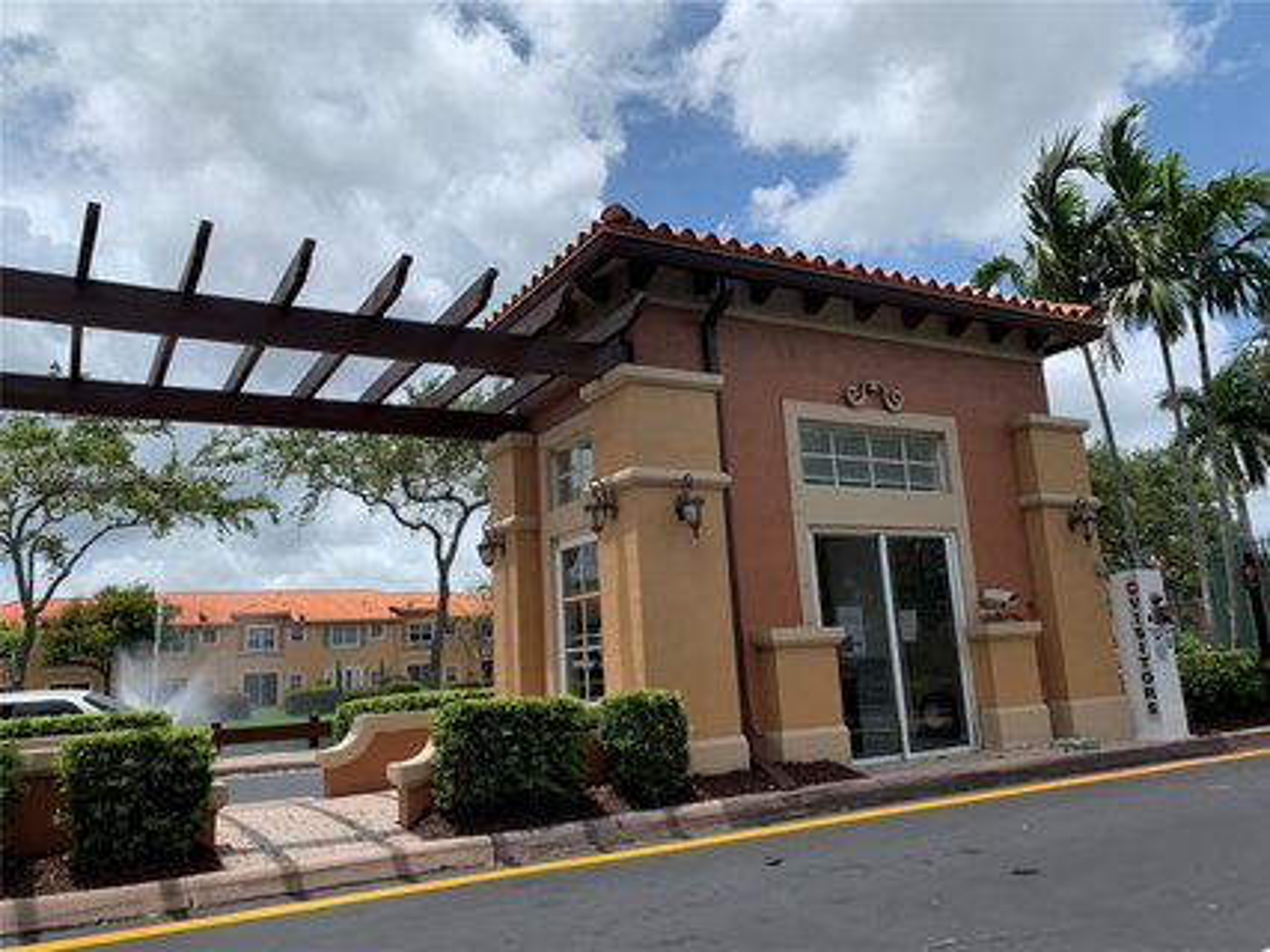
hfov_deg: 67.3
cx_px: 635
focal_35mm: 26
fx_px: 954
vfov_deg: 53.0
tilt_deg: +12.2
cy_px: 476
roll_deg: +2.9
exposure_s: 1/3185
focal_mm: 4.25
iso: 25
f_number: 1.8
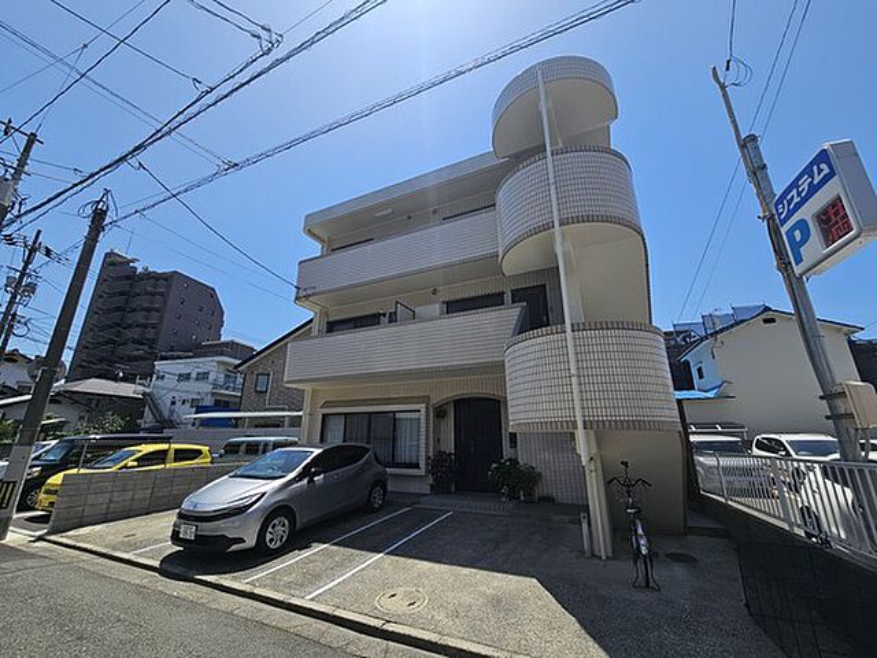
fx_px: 329
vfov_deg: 89.9
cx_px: 438
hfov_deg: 106.2
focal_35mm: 13
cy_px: 329
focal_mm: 2.2
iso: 50
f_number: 2.2
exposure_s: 1/2805
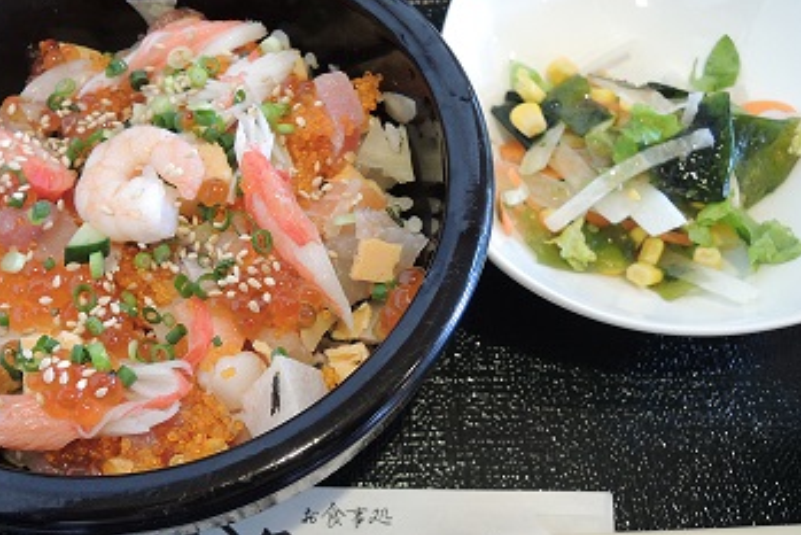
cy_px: 264
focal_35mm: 33
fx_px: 735
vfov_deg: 40.0
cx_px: 313
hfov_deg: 56.7
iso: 400
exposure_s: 1/15
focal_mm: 4.3
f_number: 2.5
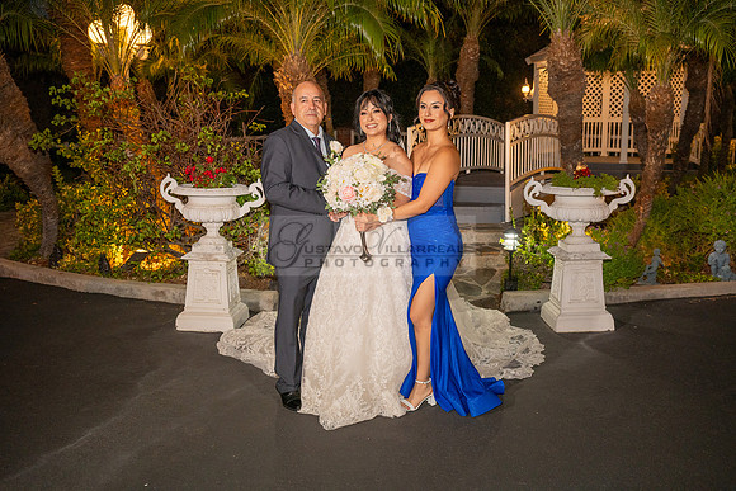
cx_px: 368
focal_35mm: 37
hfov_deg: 51.9
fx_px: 757
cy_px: 246
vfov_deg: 36.0
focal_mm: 37
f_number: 4
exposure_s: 1/200
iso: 1250
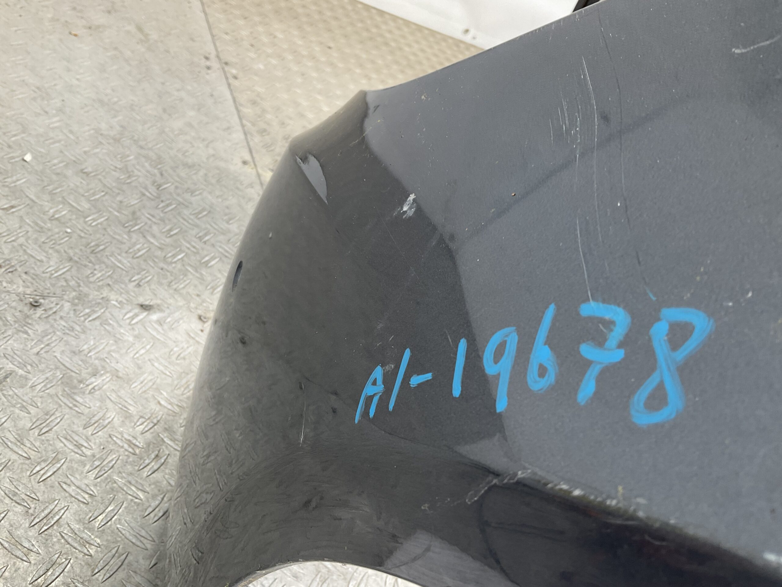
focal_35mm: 29
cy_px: 294
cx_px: 391
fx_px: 655
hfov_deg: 61.7
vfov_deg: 48.2
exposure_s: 1/100
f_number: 1.8
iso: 20
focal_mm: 3
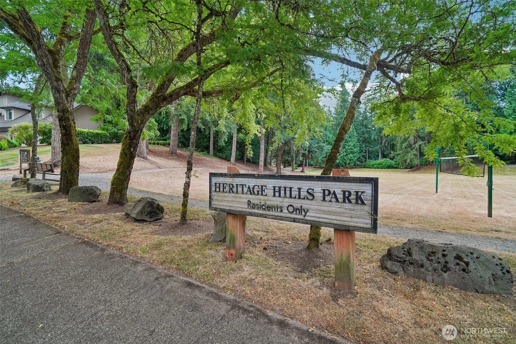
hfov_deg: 96.7
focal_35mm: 16
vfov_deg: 73.7
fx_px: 229
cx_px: 258
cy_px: 172
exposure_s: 1/80
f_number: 9
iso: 1600
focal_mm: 16
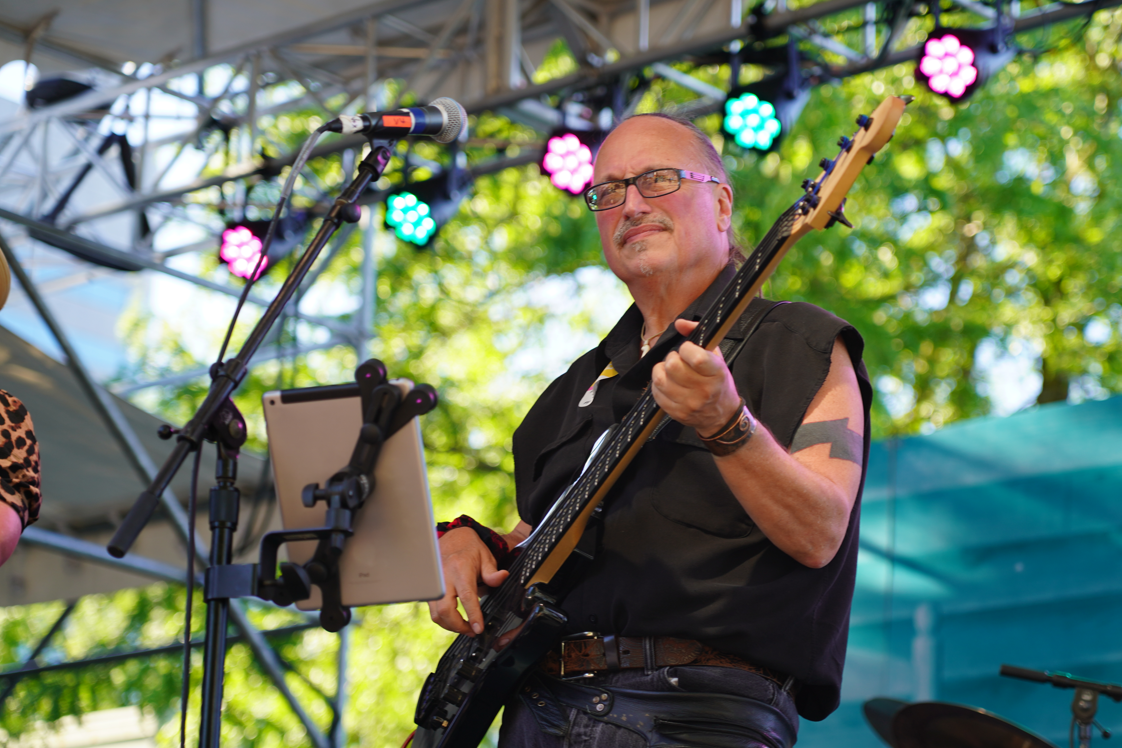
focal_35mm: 117
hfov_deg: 17.5
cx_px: 619
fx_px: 3646
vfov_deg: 11.7
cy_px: 378
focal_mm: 105
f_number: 4
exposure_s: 1/125
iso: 160
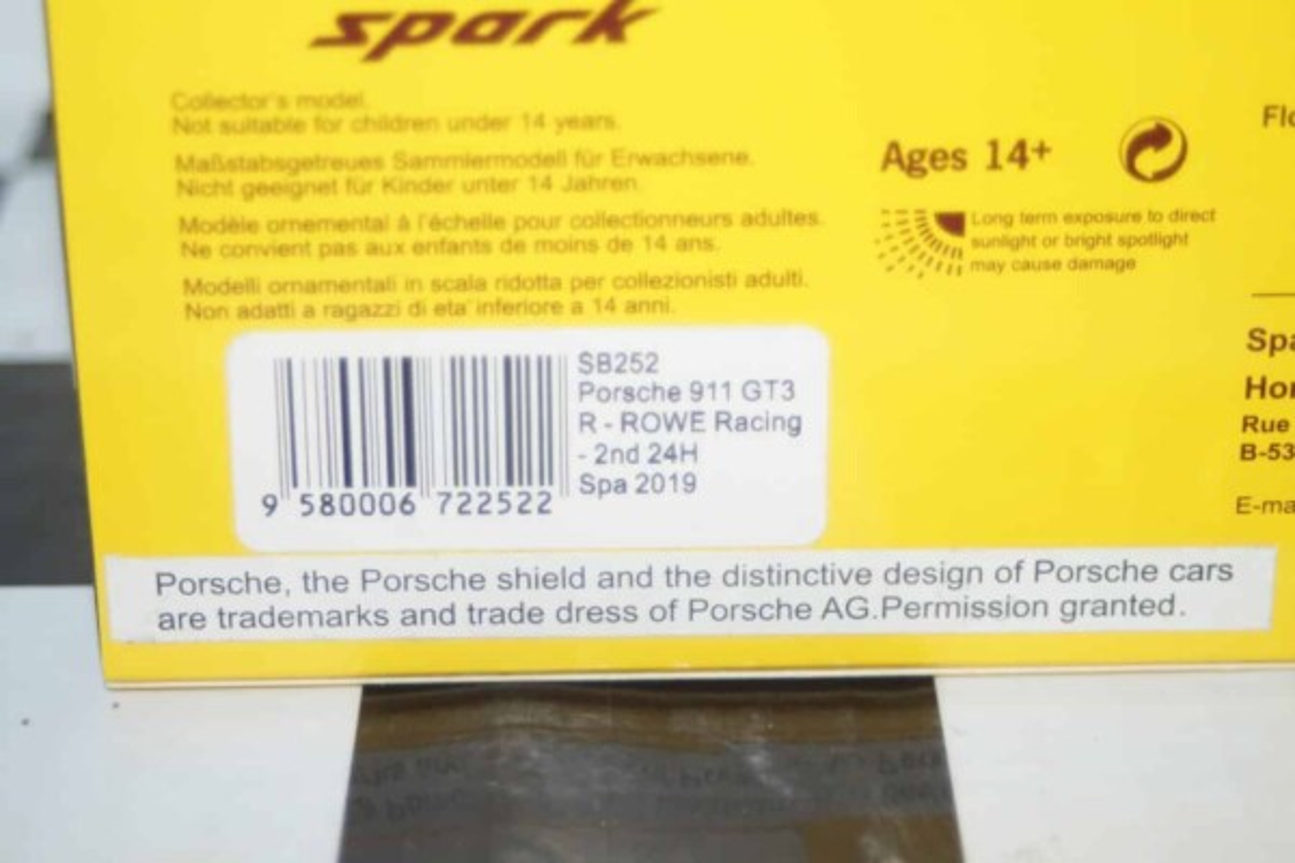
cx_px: 648
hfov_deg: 22.6
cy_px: 432
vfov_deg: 15.2
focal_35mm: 90
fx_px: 3237
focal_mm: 60
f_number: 5.6
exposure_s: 1/100
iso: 250
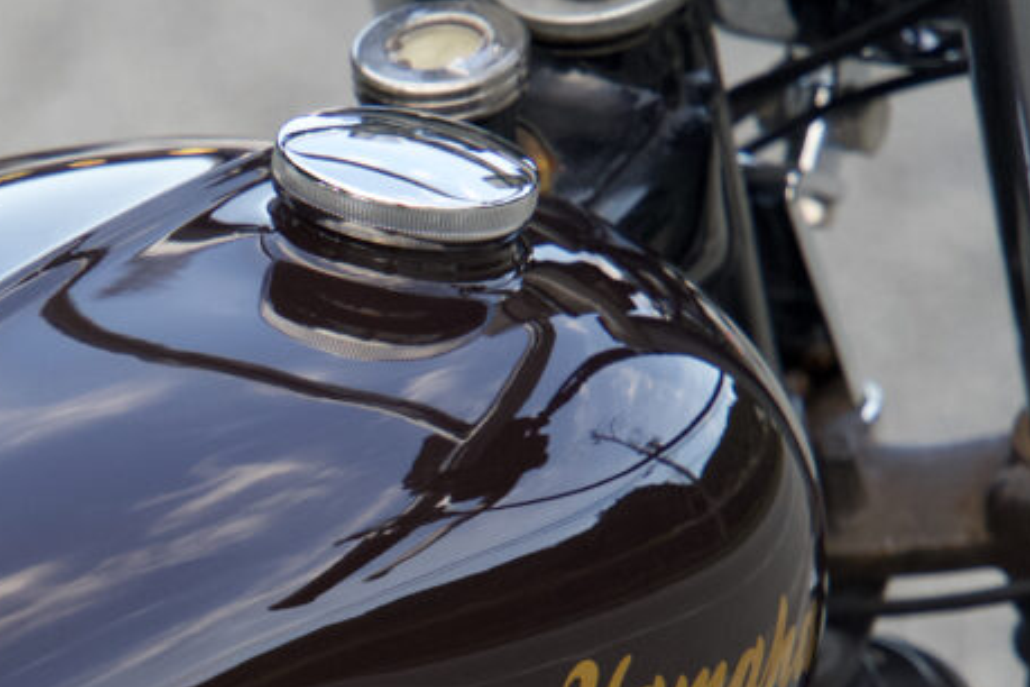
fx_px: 8611
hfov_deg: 6.8
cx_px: -70
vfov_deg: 4.6
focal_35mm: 301
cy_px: 670
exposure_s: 1/160
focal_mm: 135
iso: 2000
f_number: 5
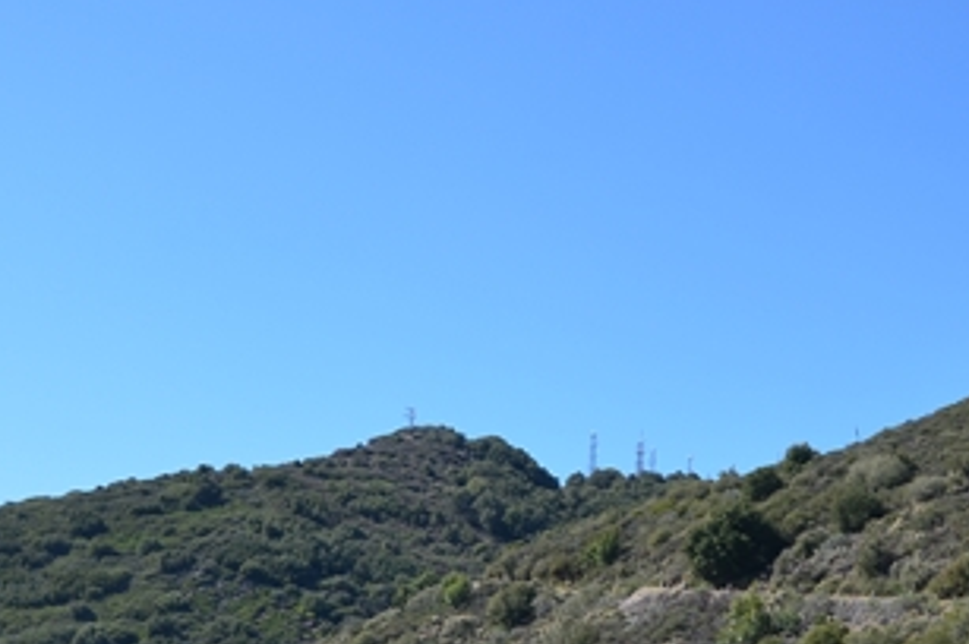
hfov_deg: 30.6
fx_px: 1748
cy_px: 540
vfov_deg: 20.6
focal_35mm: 65
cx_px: 688
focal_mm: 18
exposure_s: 1/320
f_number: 7.1
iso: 160
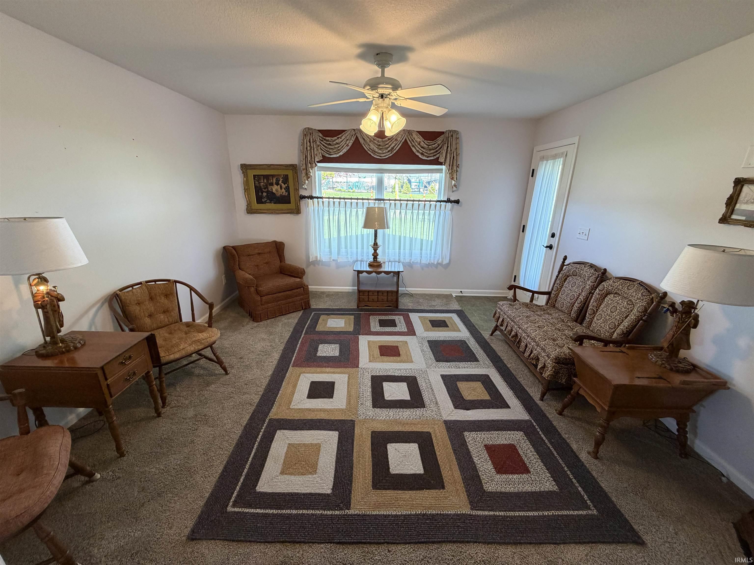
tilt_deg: -18.5
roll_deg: -1.1
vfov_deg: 85.7
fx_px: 305
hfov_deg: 102.1
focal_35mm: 14
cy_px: 282
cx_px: 377
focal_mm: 2.22
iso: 160
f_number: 2.2
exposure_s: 1/60
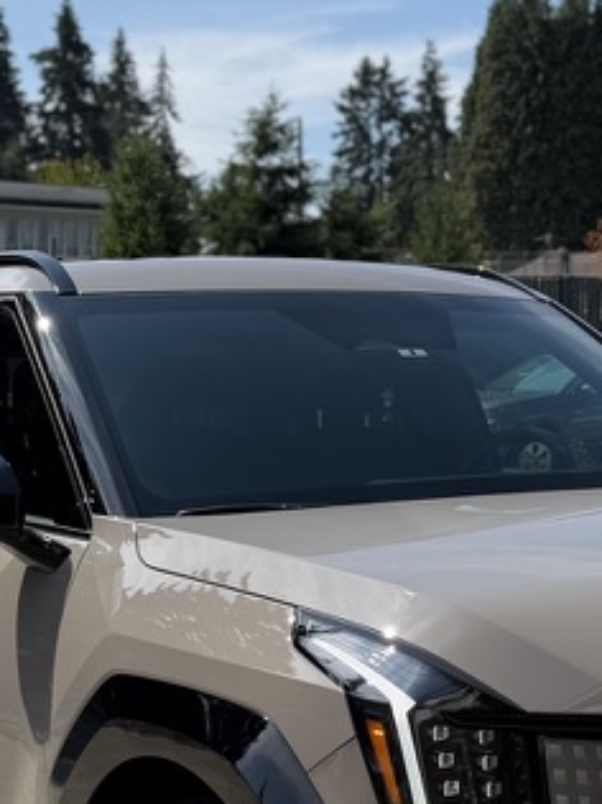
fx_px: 1810
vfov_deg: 24.8
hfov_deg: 18.9
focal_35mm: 78
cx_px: 378
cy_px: 579
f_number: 1.78
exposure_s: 1/6173
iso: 80
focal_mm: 6.76
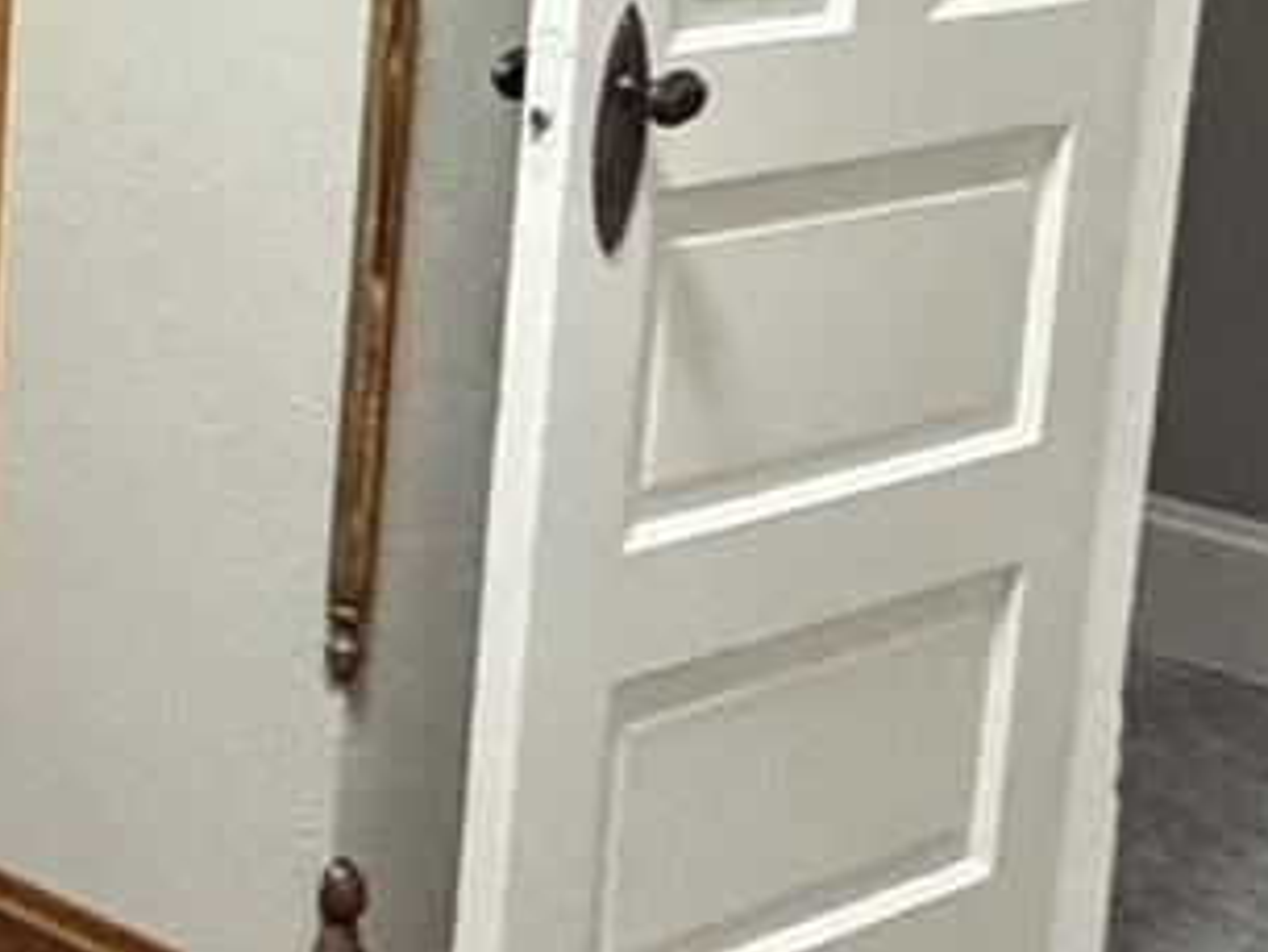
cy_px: -75
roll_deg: -1.2
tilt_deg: -8.1
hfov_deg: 18.3
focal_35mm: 94
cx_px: -673
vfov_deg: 15.4
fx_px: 3445
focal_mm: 2.22
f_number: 2.2
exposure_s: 1/60
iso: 1250
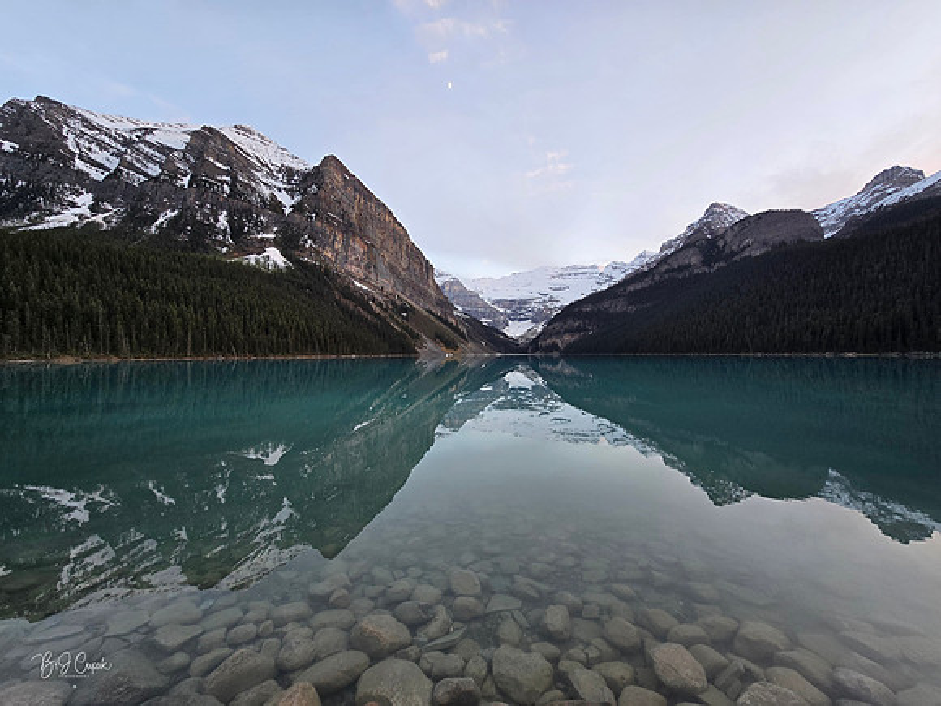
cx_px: 470
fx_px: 353
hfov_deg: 106.2
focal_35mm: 13
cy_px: 353
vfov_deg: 89.9
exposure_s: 1/60
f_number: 2.2
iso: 80
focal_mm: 2.2
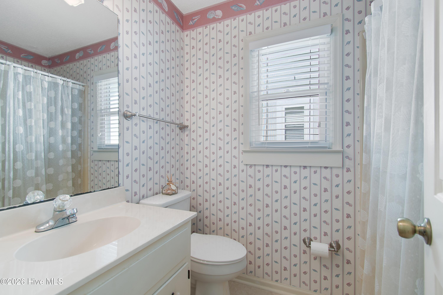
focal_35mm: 15
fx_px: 185
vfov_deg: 77.3
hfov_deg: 100.4
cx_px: 222
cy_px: 148
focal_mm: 10
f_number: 4.5
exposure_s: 1/30
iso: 100
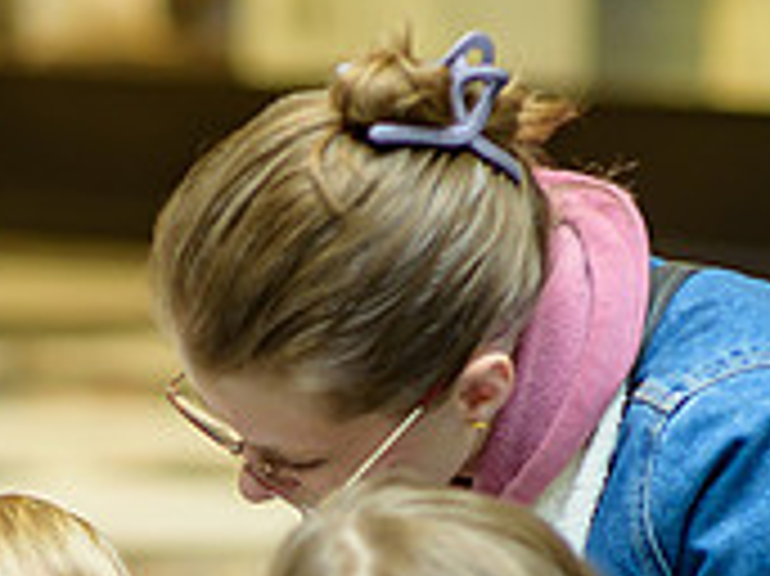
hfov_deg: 7.1
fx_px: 6157
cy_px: 844
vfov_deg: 5.3
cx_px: 50
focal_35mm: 277
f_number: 2.2
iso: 800
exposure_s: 1/160
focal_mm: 85
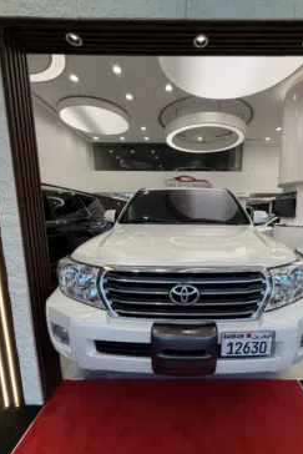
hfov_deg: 72.9
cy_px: 247
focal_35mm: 16
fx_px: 202
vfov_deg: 96.5
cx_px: 183
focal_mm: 2.22
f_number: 2.2
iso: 40
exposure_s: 1/100
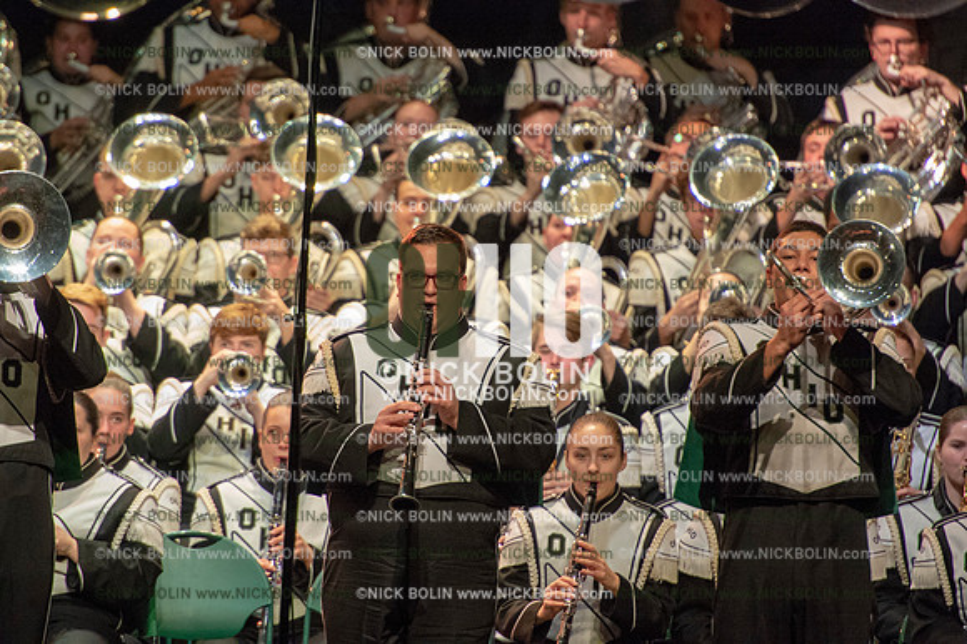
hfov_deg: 5.2
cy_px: 322
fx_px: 10738
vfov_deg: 3.4
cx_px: 484
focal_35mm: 400
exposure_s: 1/250
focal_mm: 400
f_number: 5.6
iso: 8000
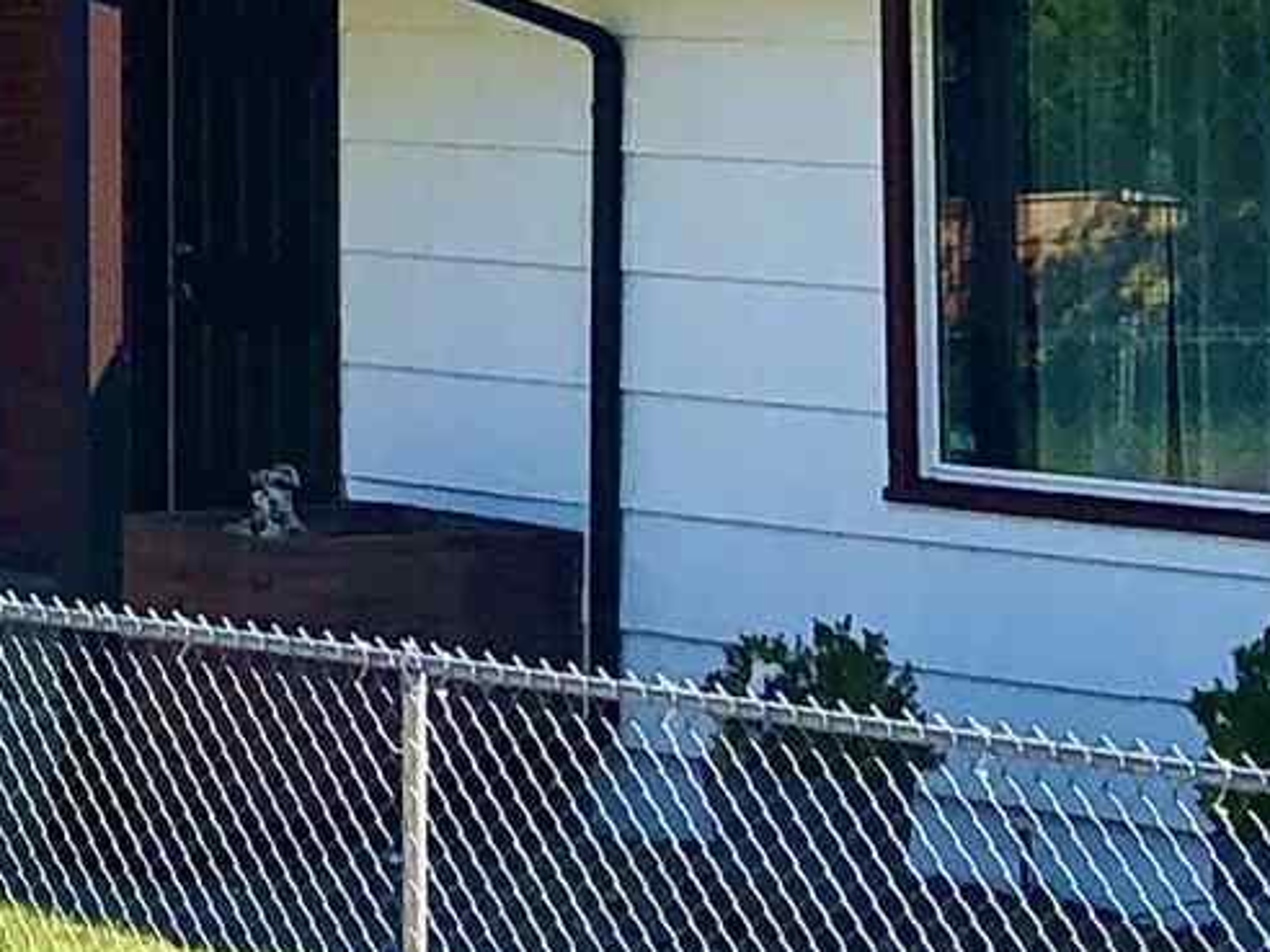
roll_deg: -2.4
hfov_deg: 10.8
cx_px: -681
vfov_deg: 8.2
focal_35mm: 175
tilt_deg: +5.7
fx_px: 6420
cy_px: -707
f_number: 1.8
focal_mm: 3.99
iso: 20
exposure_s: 1/1156
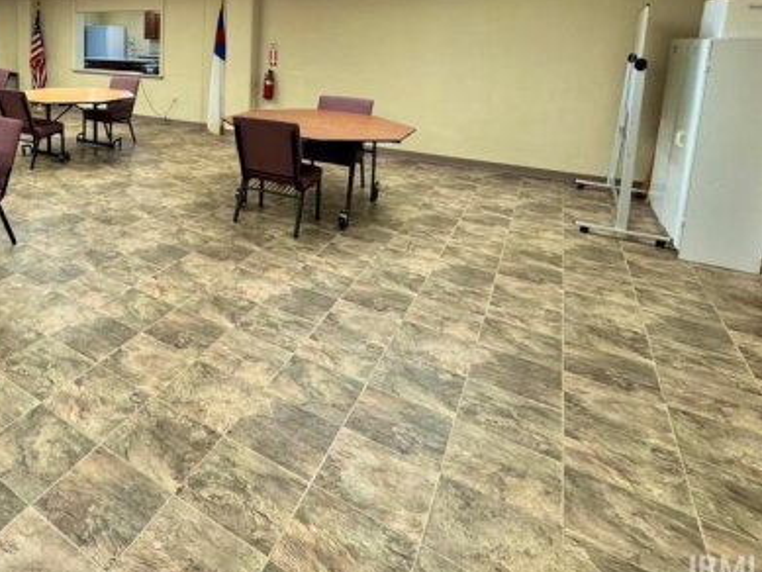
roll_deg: -0.9
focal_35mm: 24
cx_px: 134
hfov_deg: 64.2
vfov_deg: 52.7
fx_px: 528
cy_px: 104
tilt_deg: -8.0
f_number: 2.2
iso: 160
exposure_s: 1/120
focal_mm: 2.22
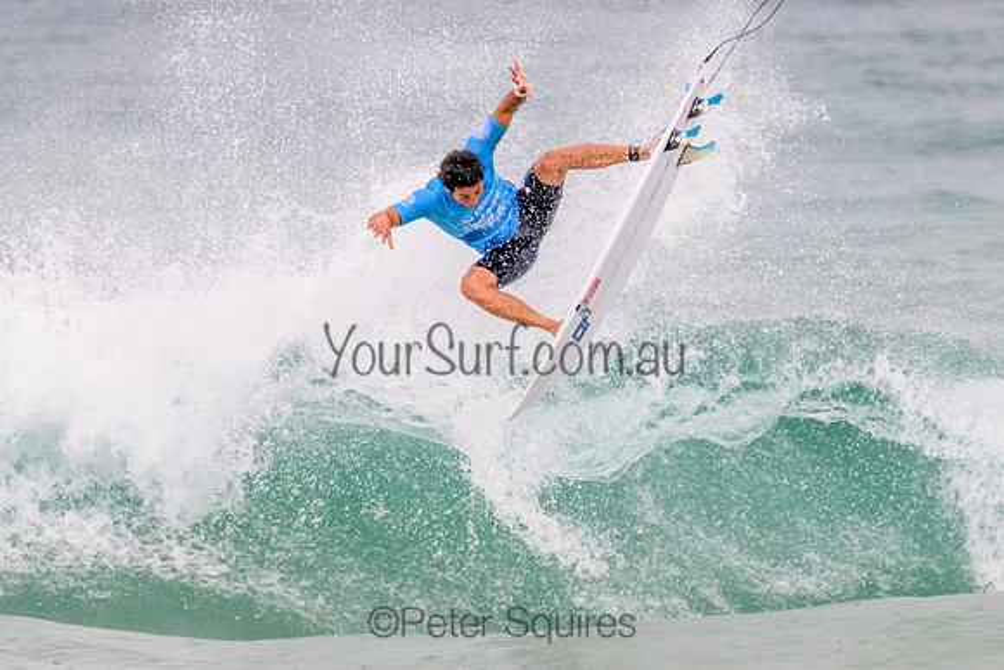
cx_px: 523
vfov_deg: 1.3
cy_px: 275
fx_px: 29815
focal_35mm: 1069
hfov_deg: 1.9
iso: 5000
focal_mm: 800
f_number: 11
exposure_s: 1/2000
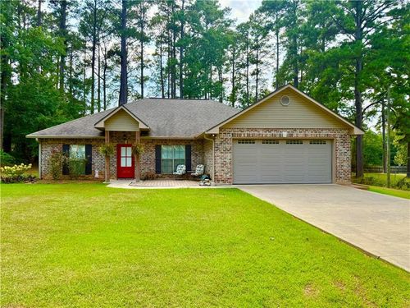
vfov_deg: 56.8
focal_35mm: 24
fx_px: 284
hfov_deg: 71.6
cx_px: 205
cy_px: 154
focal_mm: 6.76
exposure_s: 1/1522
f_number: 1.78
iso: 100
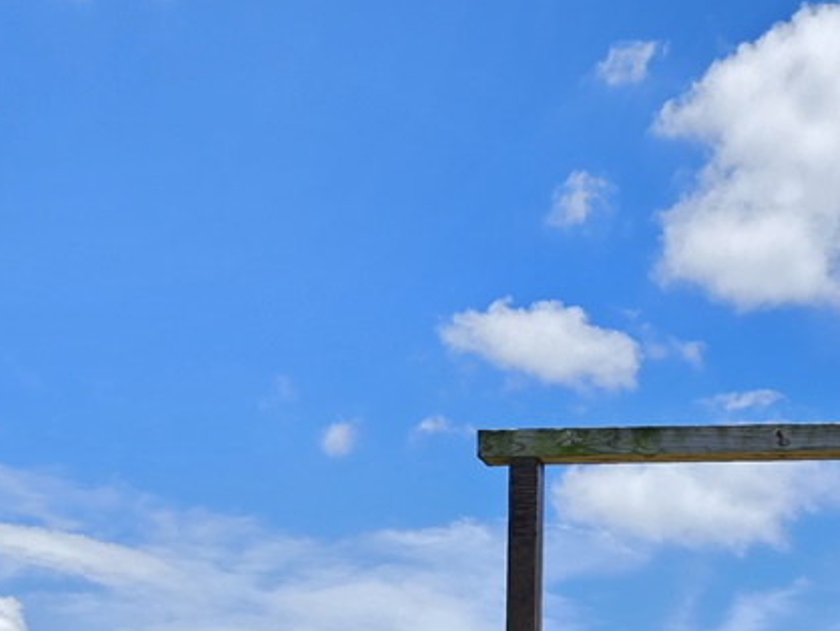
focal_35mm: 55
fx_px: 1335
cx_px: 912
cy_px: 733
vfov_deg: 24.4
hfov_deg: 31.2
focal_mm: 5.4
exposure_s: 1/1433
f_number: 1.8
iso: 25
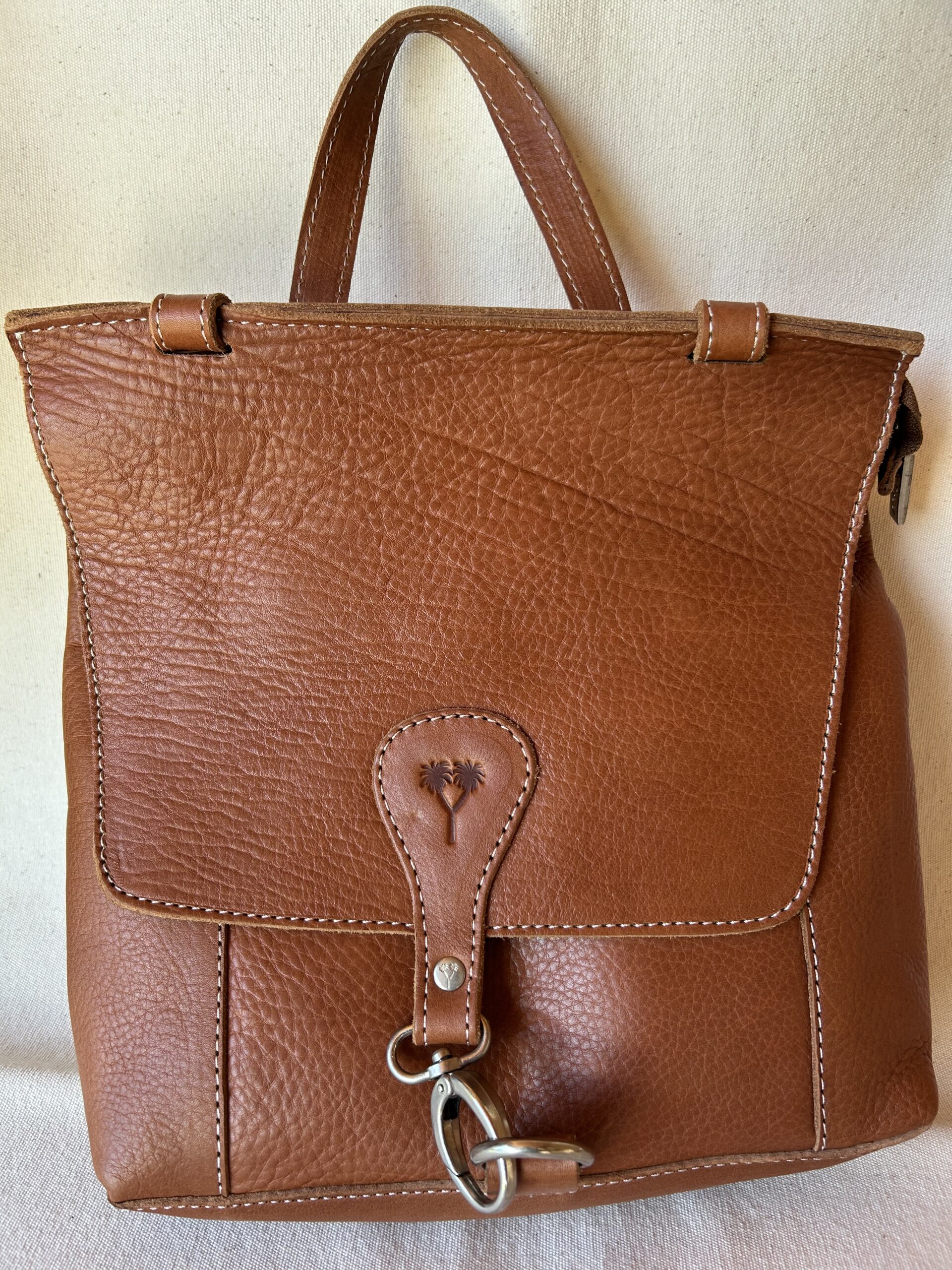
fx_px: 953
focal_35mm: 26
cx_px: 476
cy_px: 635
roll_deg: -1.6
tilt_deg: -24.3
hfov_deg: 53.1
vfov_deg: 67.3
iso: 32
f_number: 1.5
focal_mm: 5.7
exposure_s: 1/141
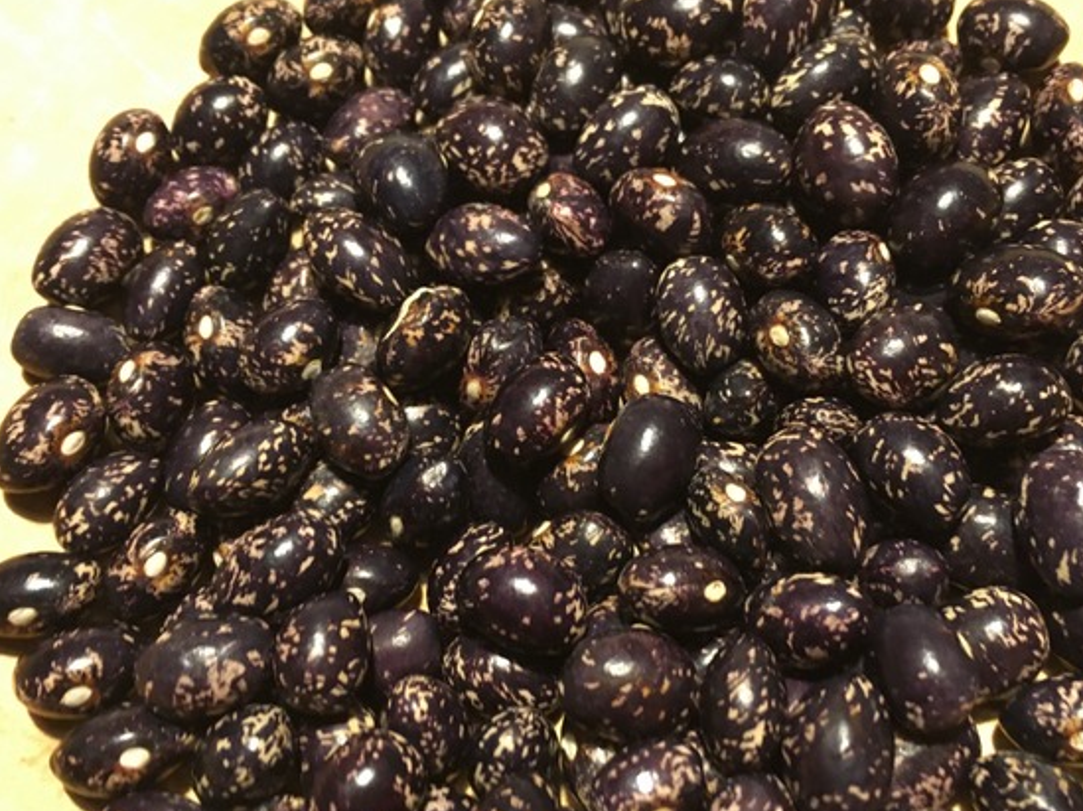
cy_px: 459
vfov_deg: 38.6
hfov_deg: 50.1
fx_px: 1157
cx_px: 576
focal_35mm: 37
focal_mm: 4.15
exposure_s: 1/20
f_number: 2.2
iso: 200
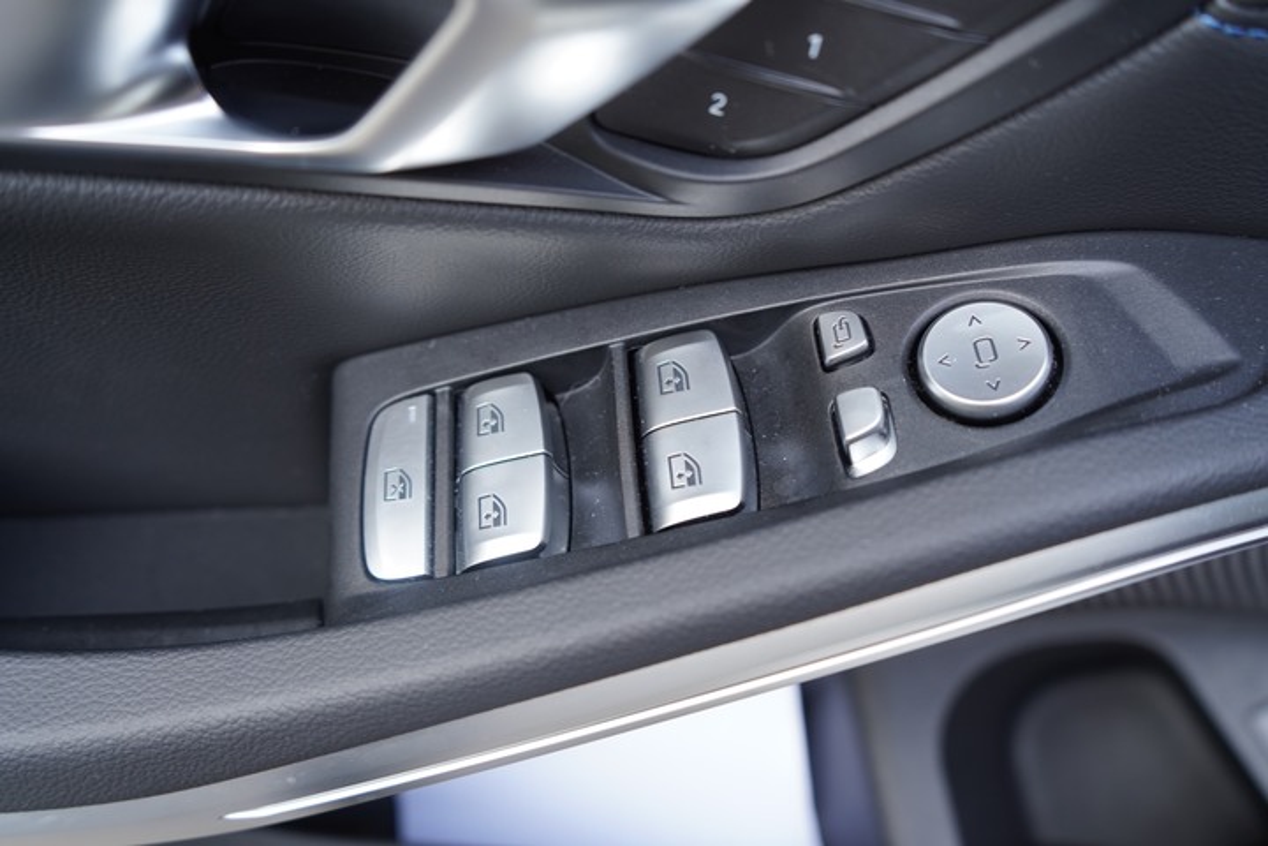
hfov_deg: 63.7
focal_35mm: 29
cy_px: 423
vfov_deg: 45.0
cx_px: 634
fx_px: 1021
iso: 250
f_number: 4
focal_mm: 29
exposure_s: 1/60
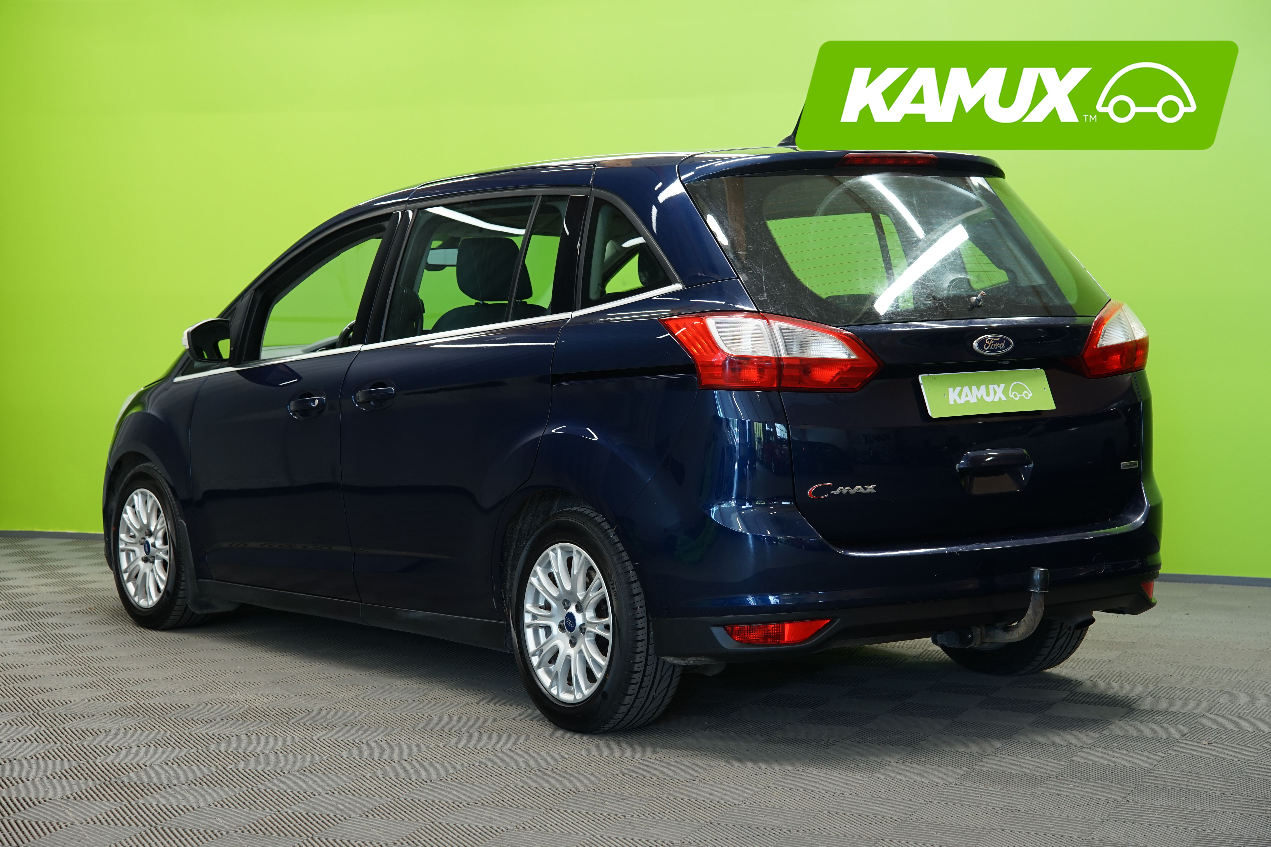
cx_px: 636
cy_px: 424
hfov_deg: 29.2
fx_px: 2436
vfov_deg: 19.7
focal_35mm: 69
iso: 500
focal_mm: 69
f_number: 5.6
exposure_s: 1/15
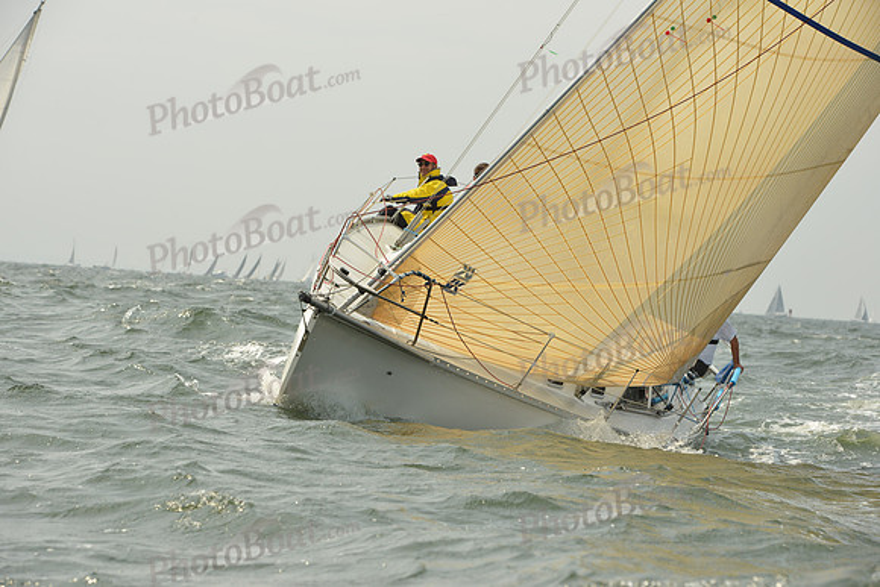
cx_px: 440
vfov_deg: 11.0
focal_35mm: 125
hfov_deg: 16.4
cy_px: 294
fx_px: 3056
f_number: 8
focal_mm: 125
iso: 320
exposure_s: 1/1250
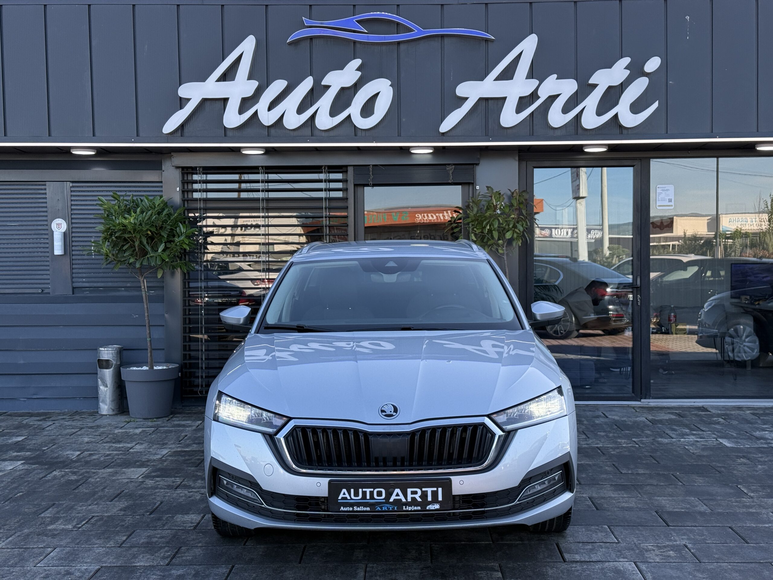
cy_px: 290
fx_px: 1072
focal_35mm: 48
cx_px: 386
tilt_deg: -1.1
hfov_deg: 39.7
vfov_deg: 30.3
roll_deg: +0.8
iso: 80
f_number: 1.78
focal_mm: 6.76
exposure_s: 1/769
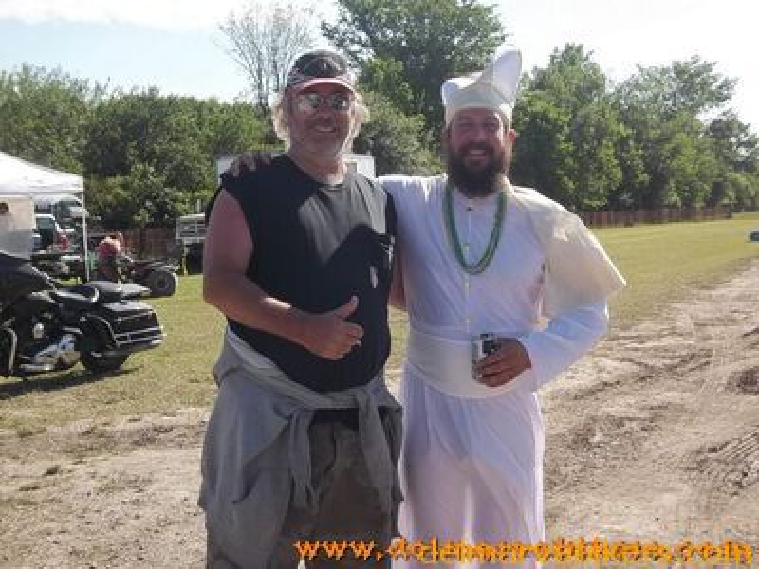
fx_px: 1140
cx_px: 380
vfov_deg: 28.0
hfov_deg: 36.8
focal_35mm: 52
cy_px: 284
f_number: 5
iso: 80
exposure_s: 1/320
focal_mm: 9.3
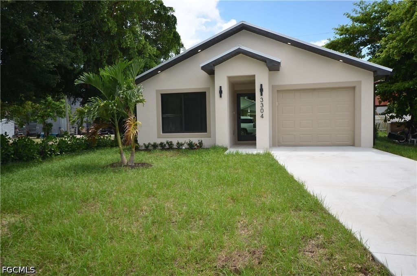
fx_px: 347
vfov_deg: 43.4
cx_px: 208
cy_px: 138
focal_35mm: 30
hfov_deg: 62.0
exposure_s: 1/200
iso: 100
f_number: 7.1
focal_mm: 20
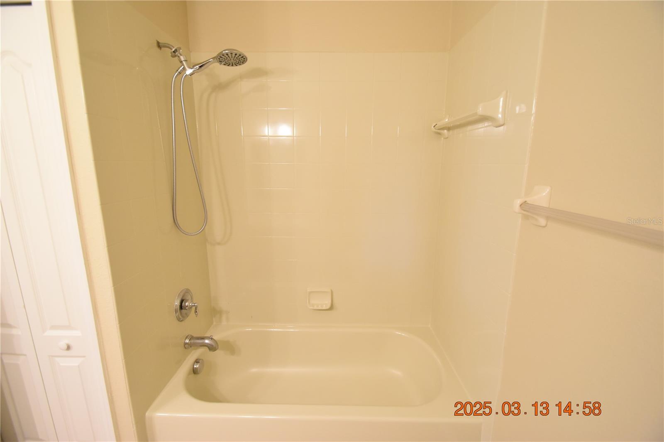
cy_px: 221
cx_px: 332
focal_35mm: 15
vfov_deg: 77.3
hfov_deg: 100.4
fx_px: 277
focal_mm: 10
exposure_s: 1/60
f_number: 3.5
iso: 1800
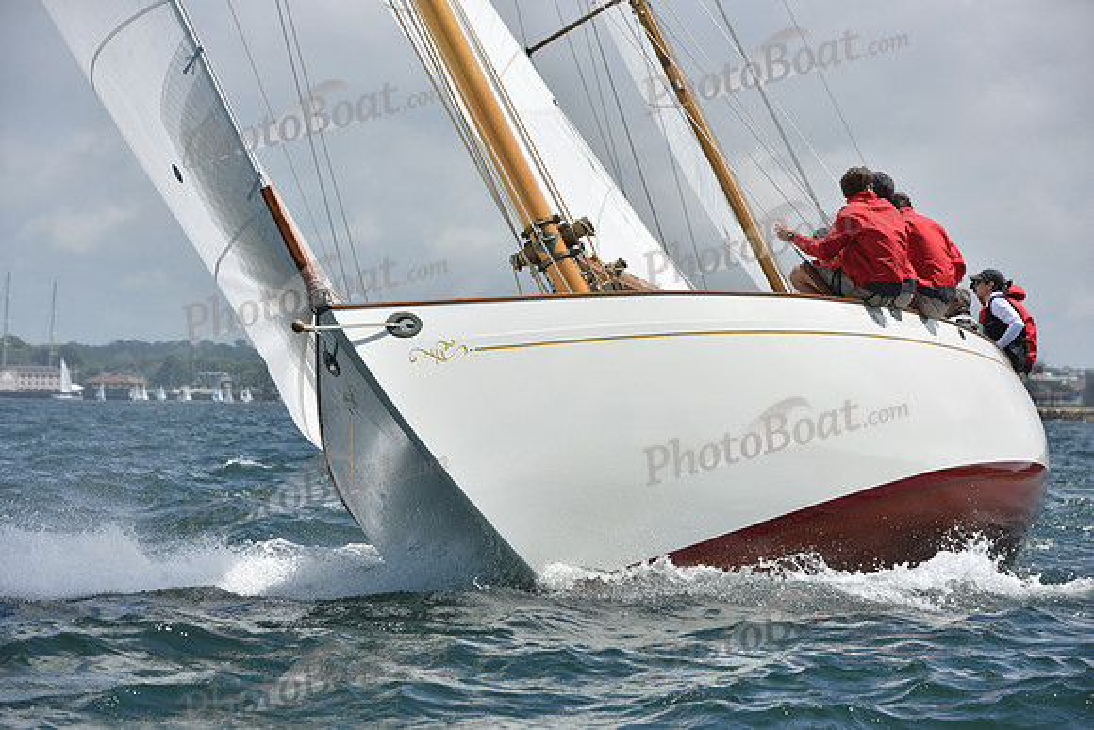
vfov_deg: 8.6
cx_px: 547
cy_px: 365
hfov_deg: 12.8
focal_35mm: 160
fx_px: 4863
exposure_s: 1/1250
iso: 250
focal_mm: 160
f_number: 9
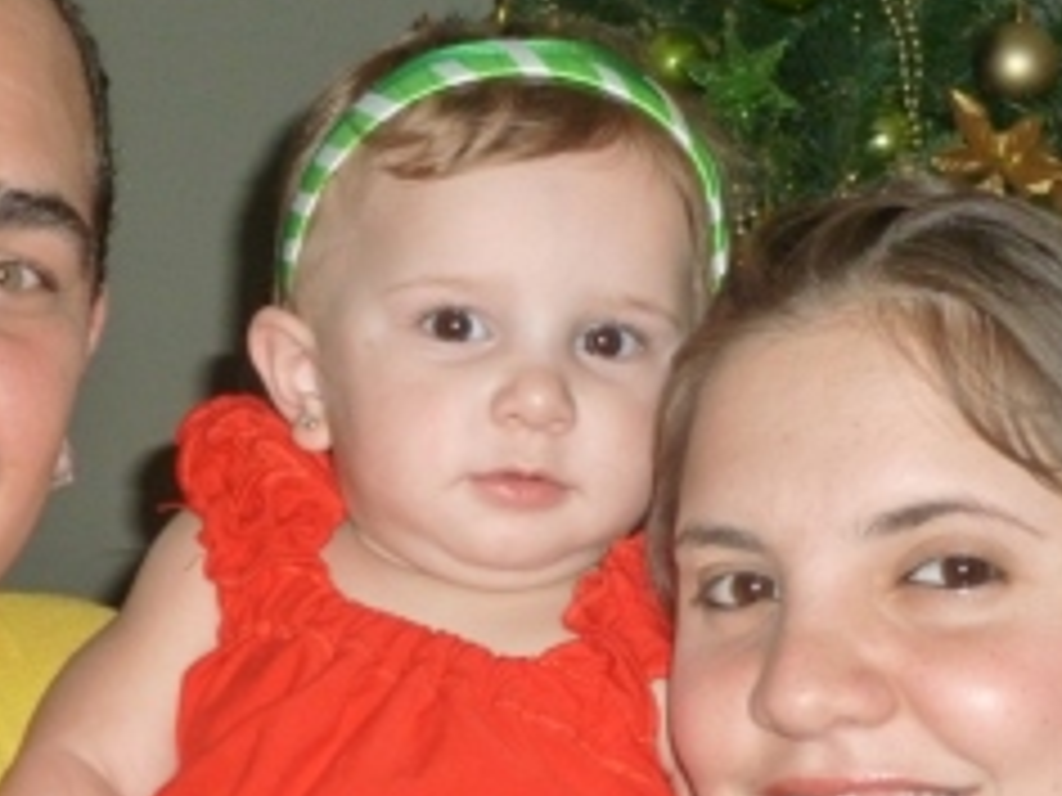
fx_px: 3252
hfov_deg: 18.5
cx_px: 328
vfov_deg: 13.9
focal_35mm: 106
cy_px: 560
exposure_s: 1/60
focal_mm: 9
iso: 400
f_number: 3.9
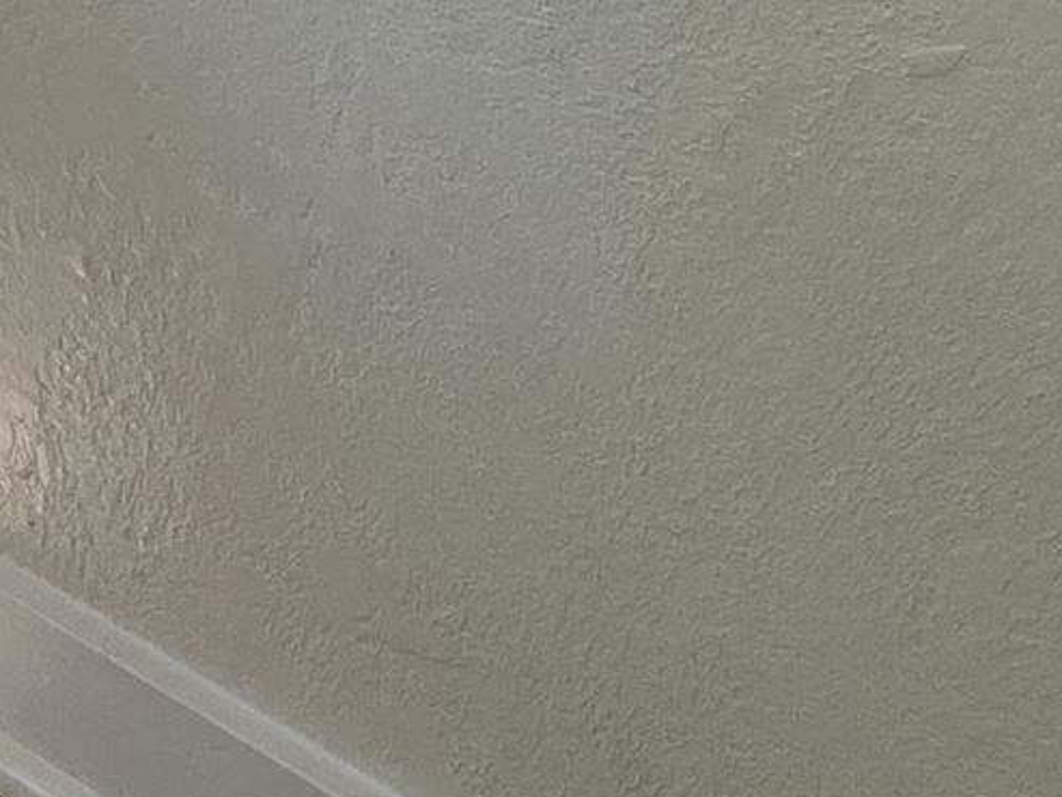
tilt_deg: -23.4
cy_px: -775
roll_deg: +0.1
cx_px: -1417
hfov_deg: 10.6
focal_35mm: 162
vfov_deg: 8.7
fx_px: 4971
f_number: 1.5
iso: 40
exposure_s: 1/121
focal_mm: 5.7
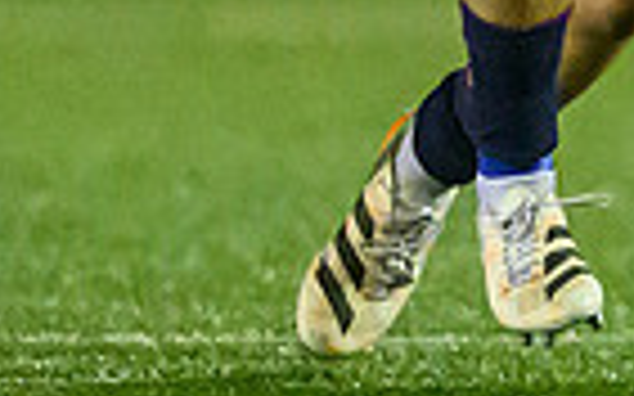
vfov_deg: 0.4
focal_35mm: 3727
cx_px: 818
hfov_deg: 0.6
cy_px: -70
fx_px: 64372
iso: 12800
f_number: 2.8
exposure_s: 1/1600
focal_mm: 400
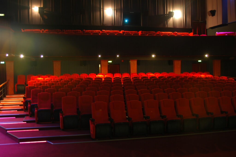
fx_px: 275
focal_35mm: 42
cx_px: 118
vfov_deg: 31.8
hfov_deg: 46.4
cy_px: 78
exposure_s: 1
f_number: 2.8
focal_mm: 28
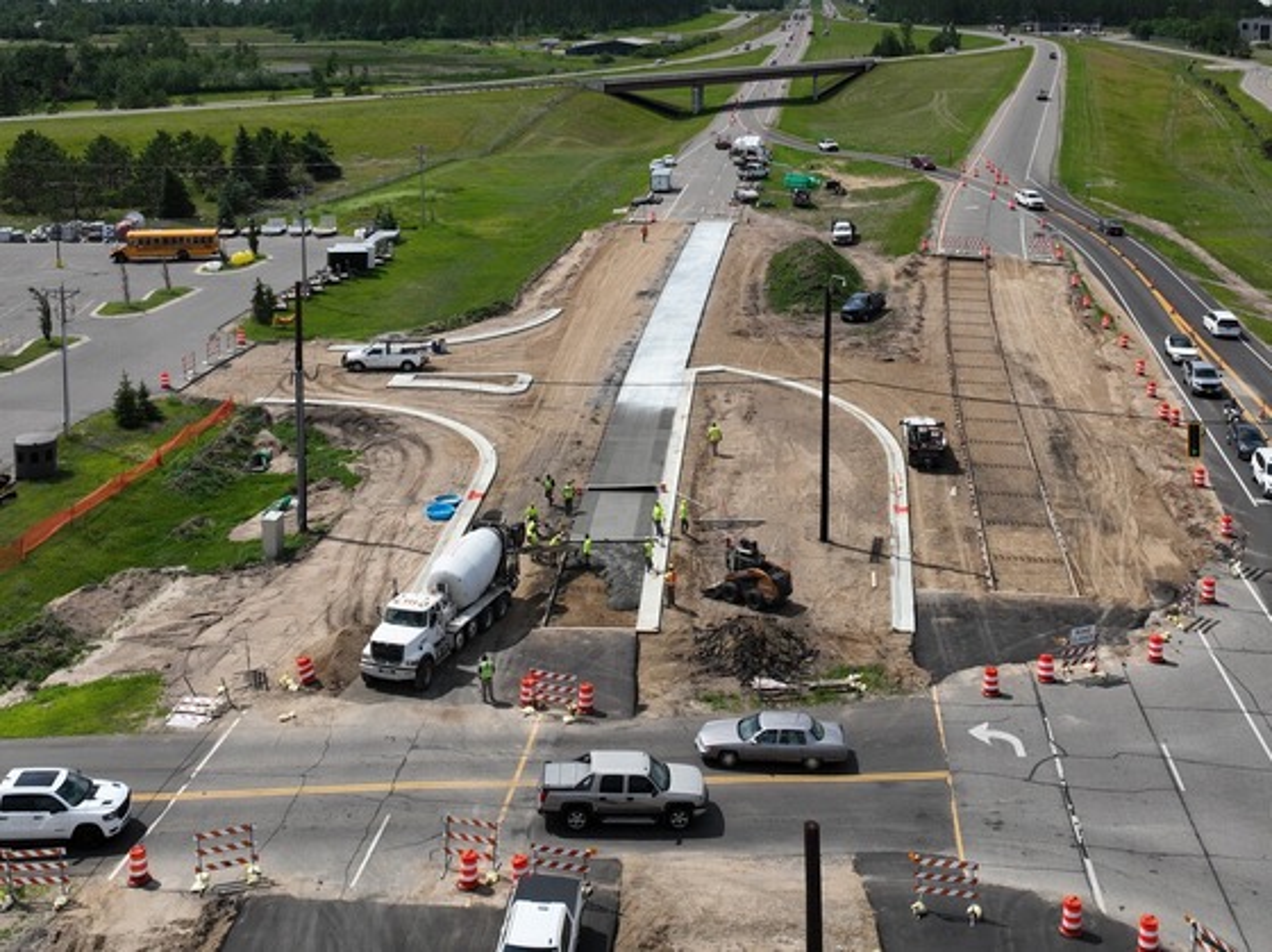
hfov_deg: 71.6
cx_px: 636
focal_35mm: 24
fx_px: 881
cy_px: 476
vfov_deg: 56.7
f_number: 2.8
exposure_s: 1/4000
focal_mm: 12.29
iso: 110
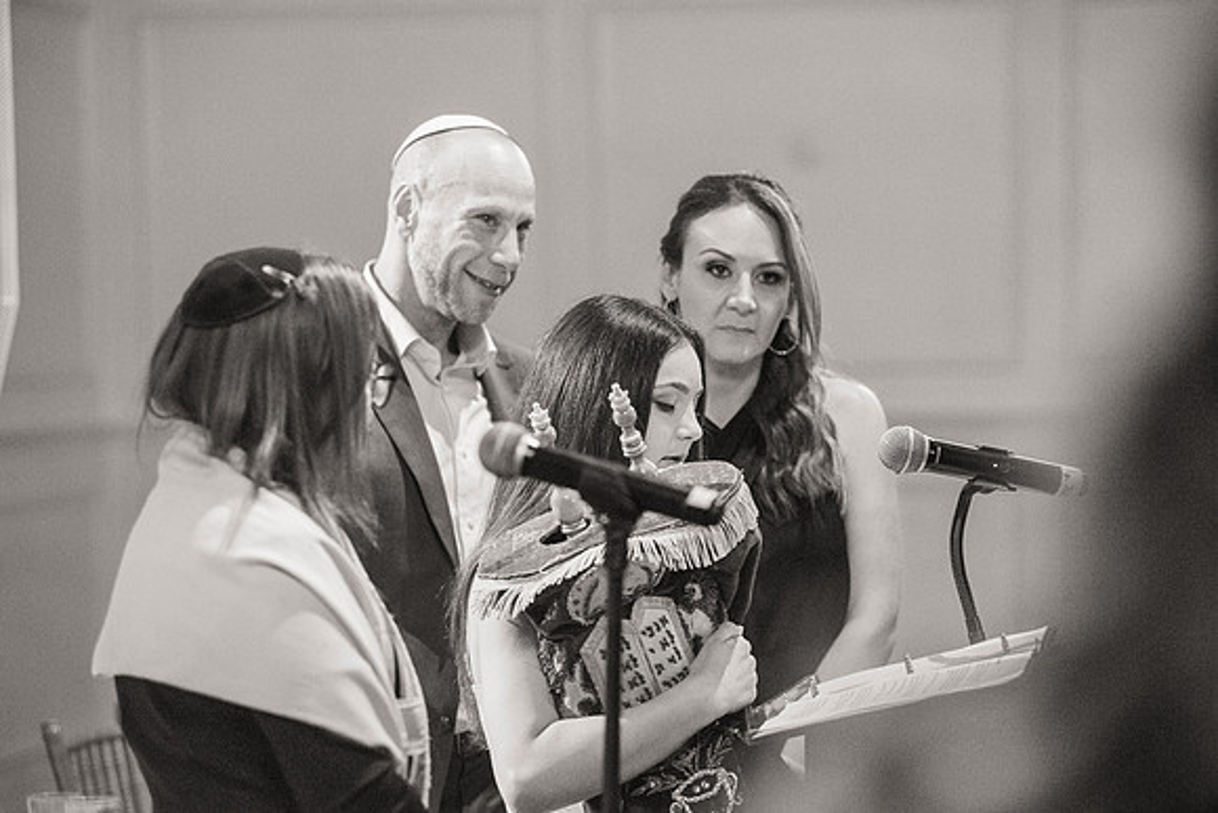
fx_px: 4230
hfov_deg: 16.4
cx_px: 609
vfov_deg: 11.0
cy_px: 406
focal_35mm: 125
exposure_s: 1/160
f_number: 3.2
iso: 10000
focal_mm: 125
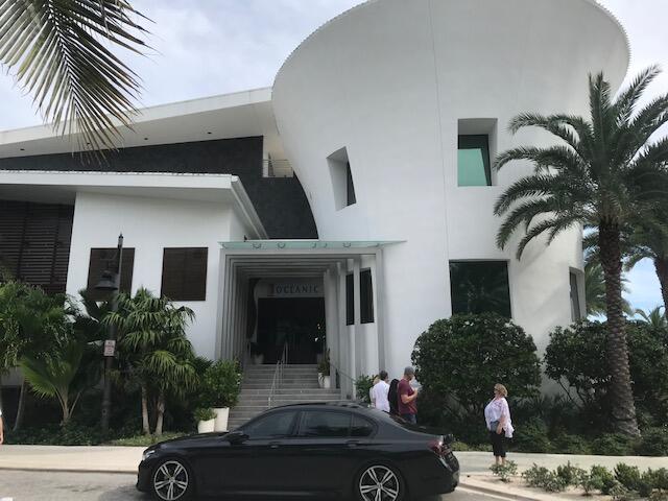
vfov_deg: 49.7
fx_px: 540
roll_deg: +2.0
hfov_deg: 63.4
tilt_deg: +11.3
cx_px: 334
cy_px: 250
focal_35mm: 28
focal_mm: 3.99
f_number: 1.8
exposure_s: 1/2128
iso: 20
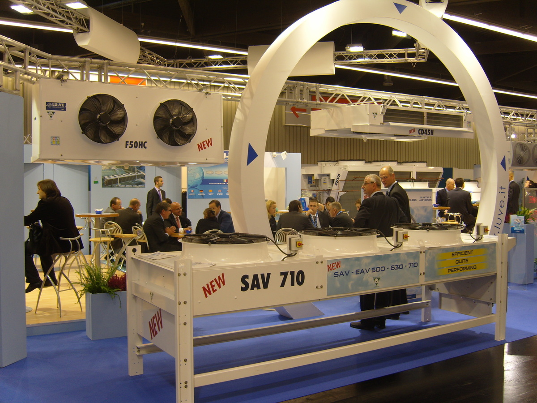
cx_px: 268
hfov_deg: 52.6
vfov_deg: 40.7
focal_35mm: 35
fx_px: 543
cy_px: 202
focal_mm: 7.4
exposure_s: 1/45
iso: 80
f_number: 2.8
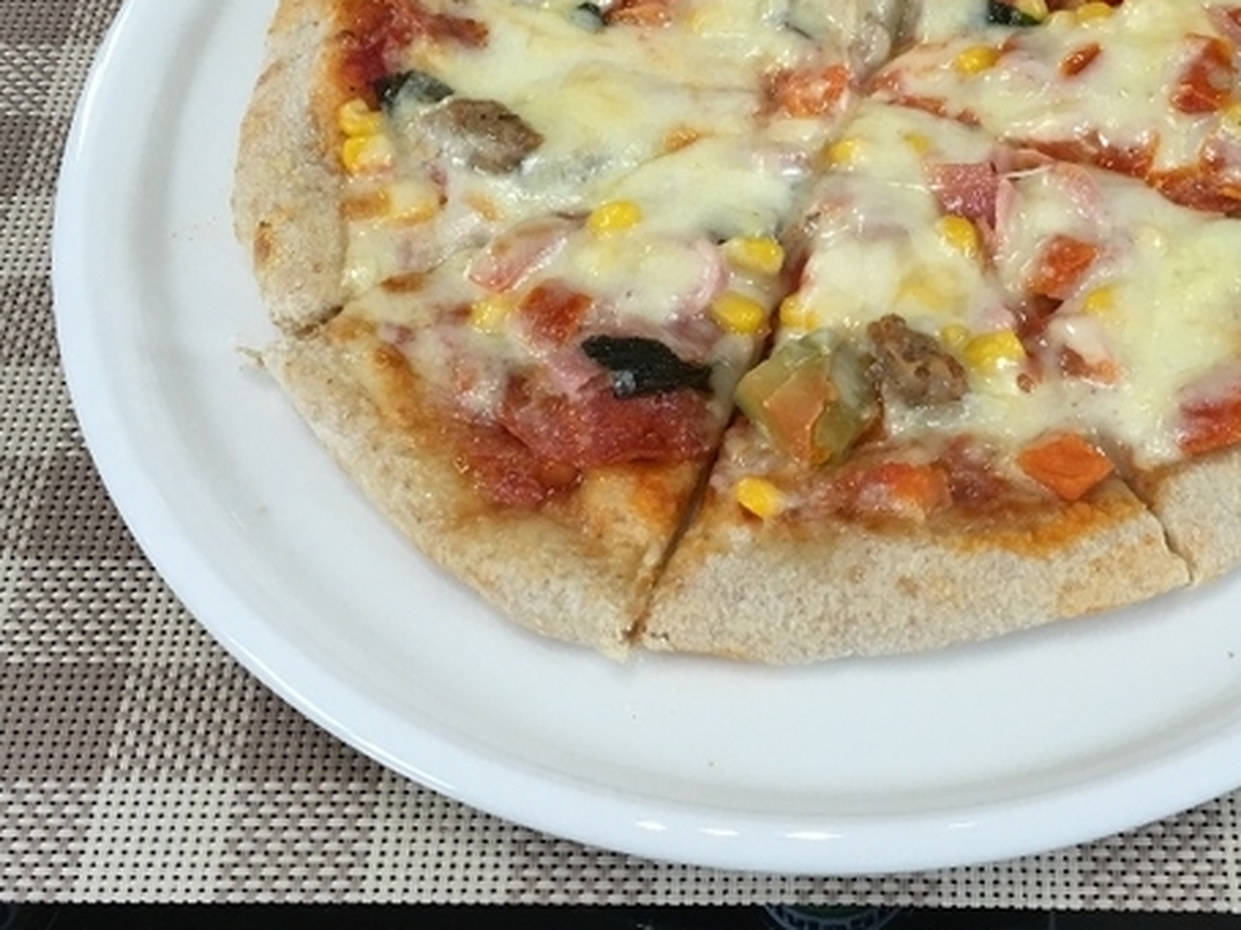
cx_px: 867
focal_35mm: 51
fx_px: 1828
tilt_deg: -55.4
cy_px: 311
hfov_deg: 36.9
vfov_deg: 28.4
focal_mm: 4.15
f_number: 2.2
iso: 32
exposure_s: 1/15
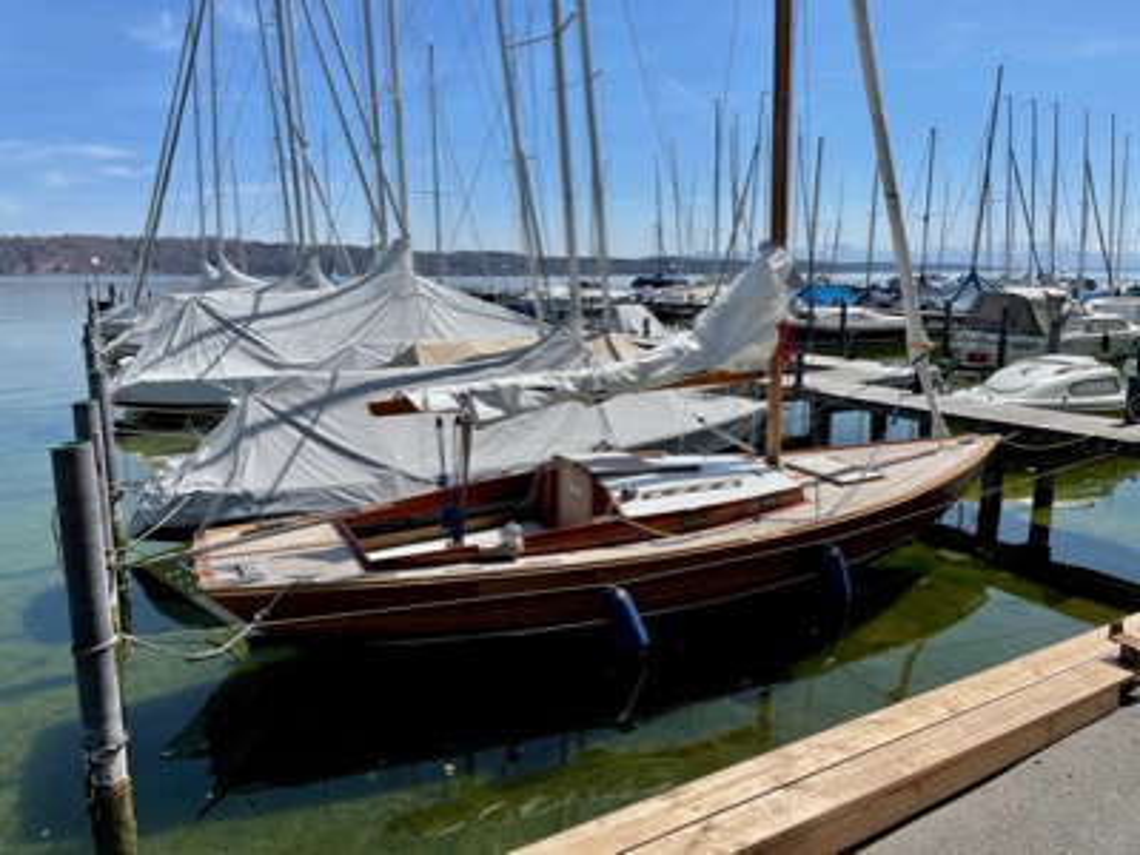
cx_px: 570
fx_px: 856
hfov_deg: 67.3
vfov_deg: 53.1
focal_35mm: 26
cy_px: 428
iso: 32
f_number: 1.6
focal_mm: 4.2
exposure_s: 1/5291
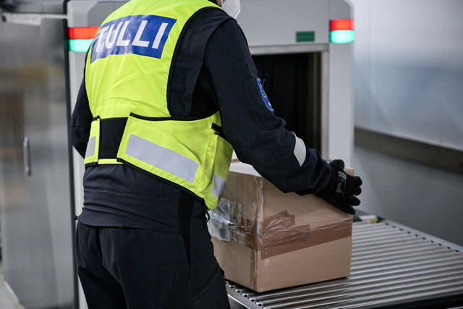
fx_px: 900
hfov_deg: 28.8
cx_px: 232
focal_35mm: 70
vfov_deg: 19.5
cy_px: 154
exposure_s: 1/250
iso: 3200
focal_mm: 70
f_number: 2.8
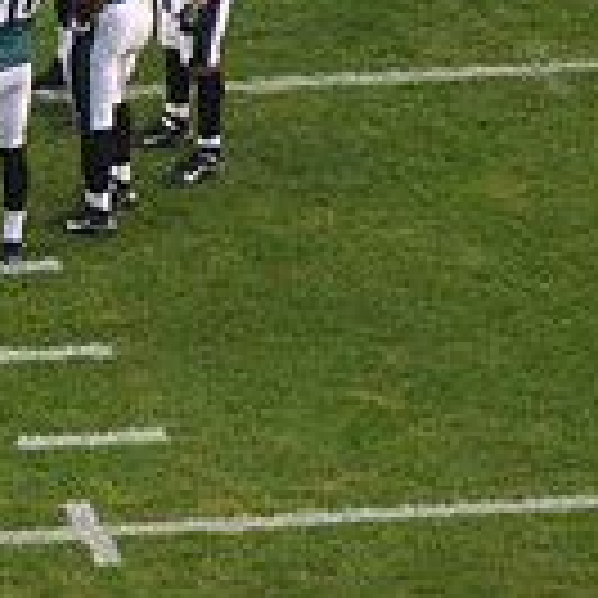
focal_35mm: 752
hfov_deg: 2.3
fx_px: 14695
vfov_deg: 2.3
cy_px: -268
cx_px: -229
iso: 400
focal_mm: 135
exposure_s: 1/60
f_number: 5.6
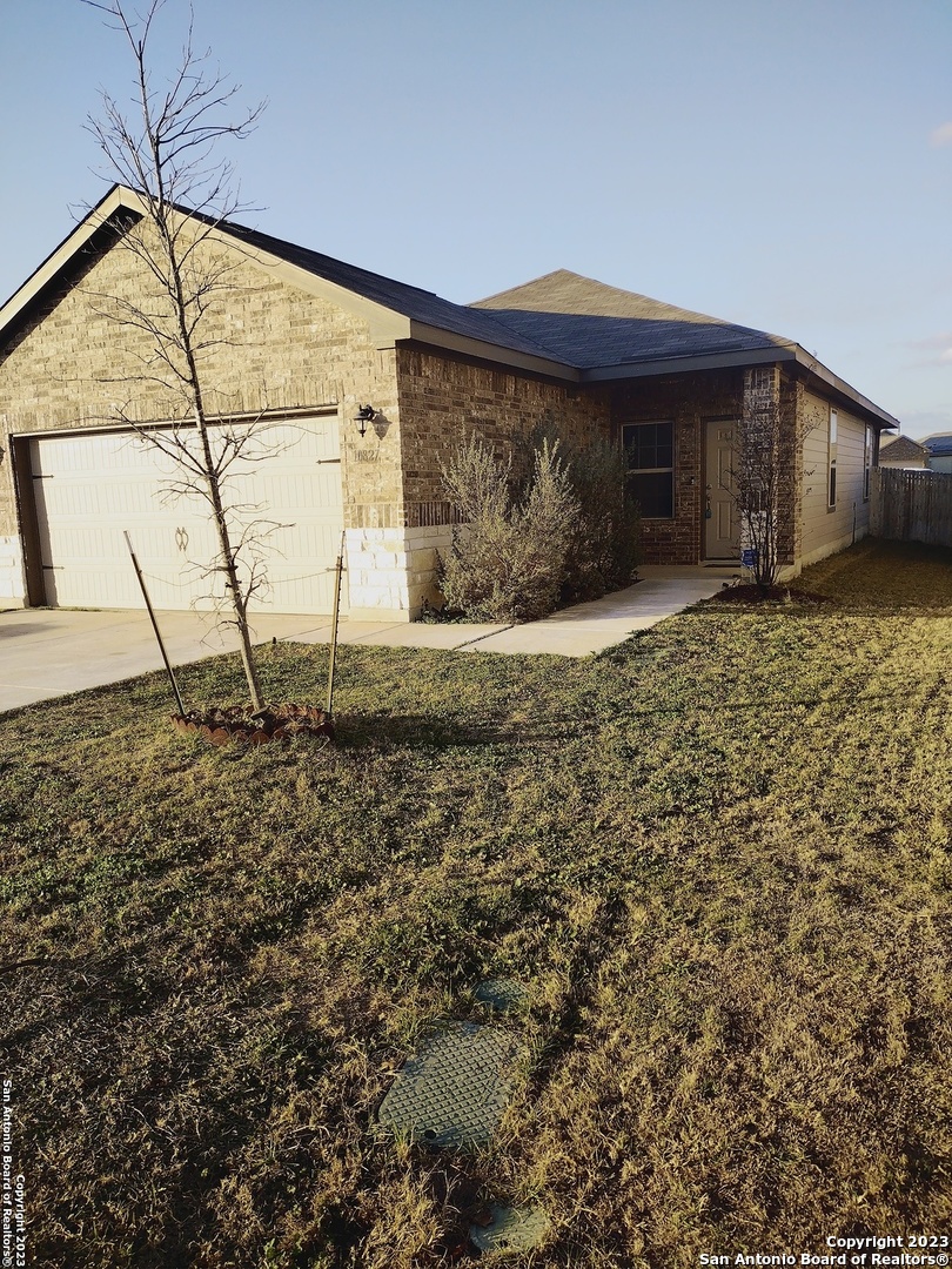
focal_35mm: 27
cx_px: 476
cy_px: 634
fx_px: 990
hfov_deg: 51.4
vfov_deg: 65.3
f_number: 1.7
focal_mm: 4.71
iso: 100
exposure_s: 1/1219
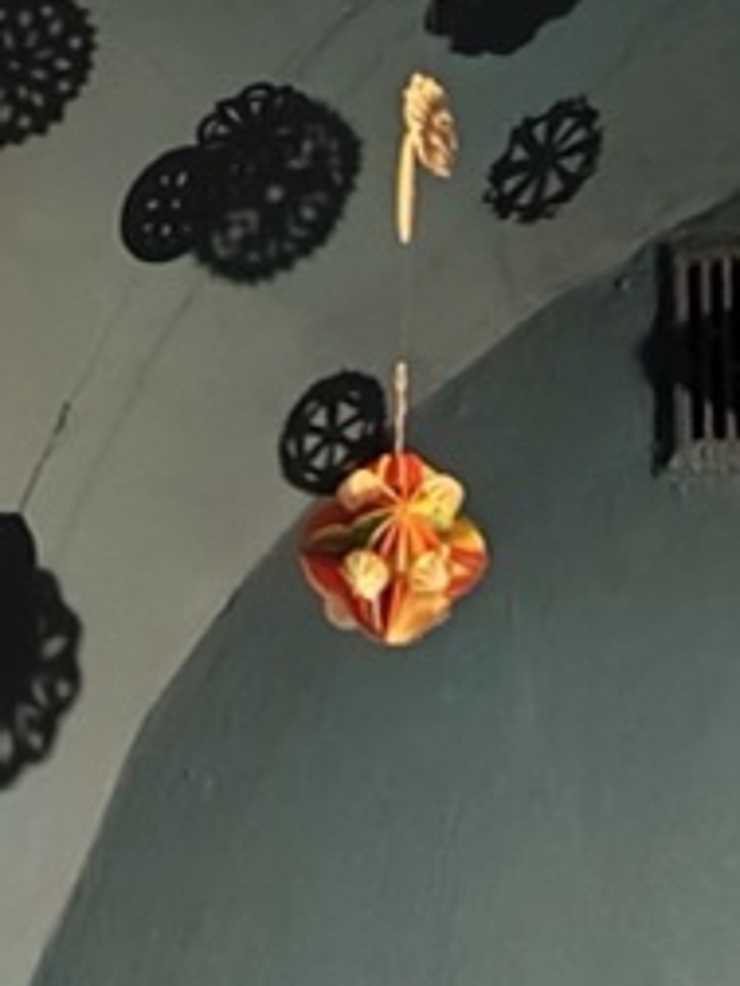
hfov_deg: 12.4
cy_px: -117
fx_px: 3392
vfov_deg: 16.0
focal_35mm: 119
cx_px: 660
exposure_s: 1/7
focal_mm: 4.71
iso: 878
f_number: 1.79
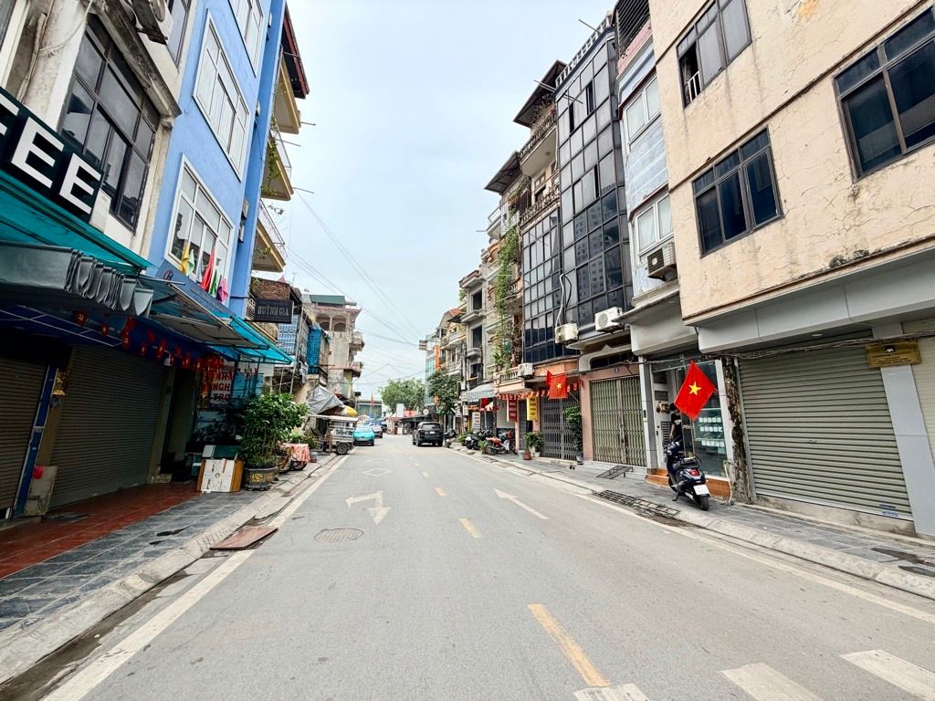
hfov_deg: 102.1
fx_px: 378
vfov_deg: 85.7
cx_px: 468
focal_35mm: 14
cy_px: 350
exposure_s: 1/502
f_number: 2.2
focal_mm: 2.22
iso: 40
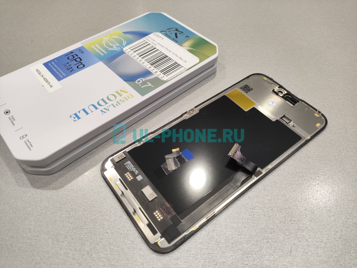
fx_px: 258
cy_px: 134
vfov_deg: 54.9
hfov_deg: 69.4
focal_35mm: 25
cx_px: 178
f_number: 1.79
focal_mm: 4.71
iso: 320
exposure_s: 1/50
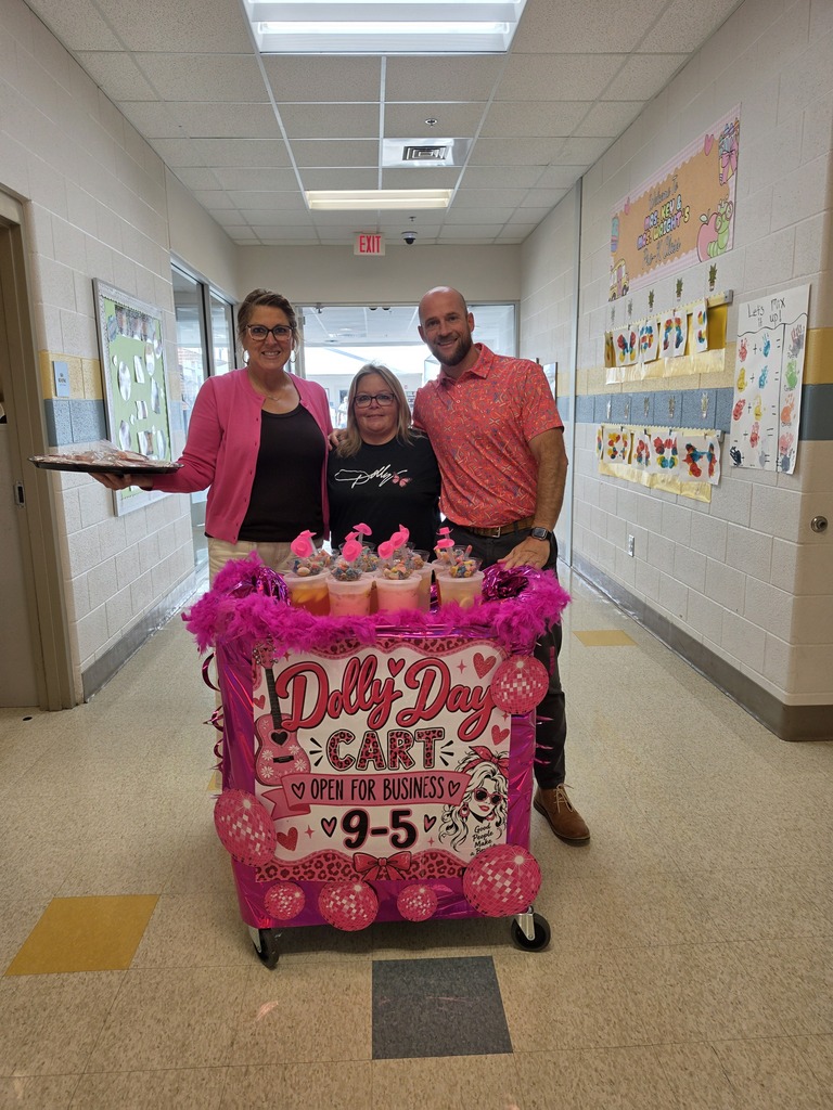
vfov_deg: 73.9
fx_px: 738
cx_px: 416
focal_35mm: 23
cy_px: 555
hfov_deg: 58.9
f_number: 1.4
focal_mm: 6.5
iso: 32
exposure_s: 1/120
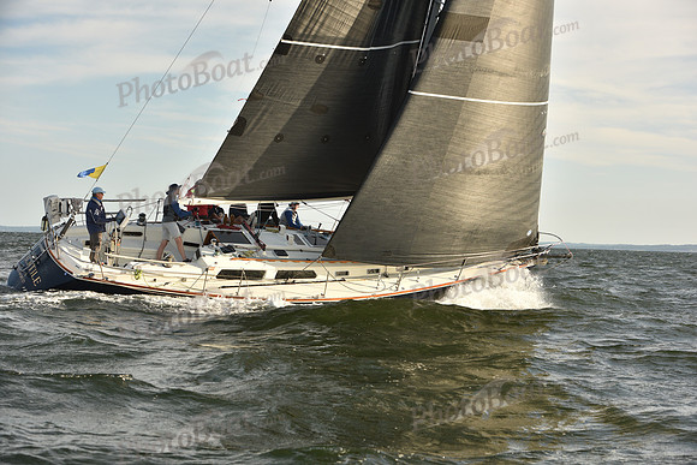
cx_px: 348
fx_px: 1356
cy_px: 232
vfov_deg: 19.5
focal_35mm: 70
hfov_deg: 28.8
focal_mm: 70
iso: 250
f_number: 6.3
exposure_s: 1/800
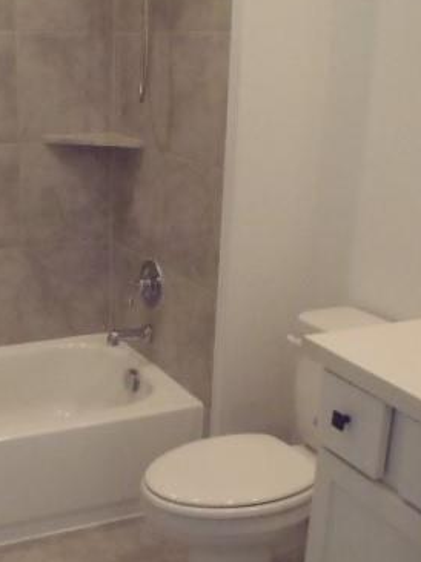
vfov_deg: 38.8
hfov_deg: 29.3
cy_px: 324
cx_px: 115
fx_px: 796
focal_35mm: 49
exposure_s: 1/100
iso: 800
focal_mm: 5
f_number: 3.9
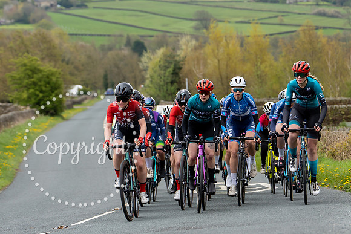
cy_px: 68
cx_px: 266
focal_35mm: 177
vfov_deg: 7.8
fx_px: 1723
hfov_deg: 11.6
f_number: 4
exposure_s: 1/640
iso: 200
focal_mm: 116
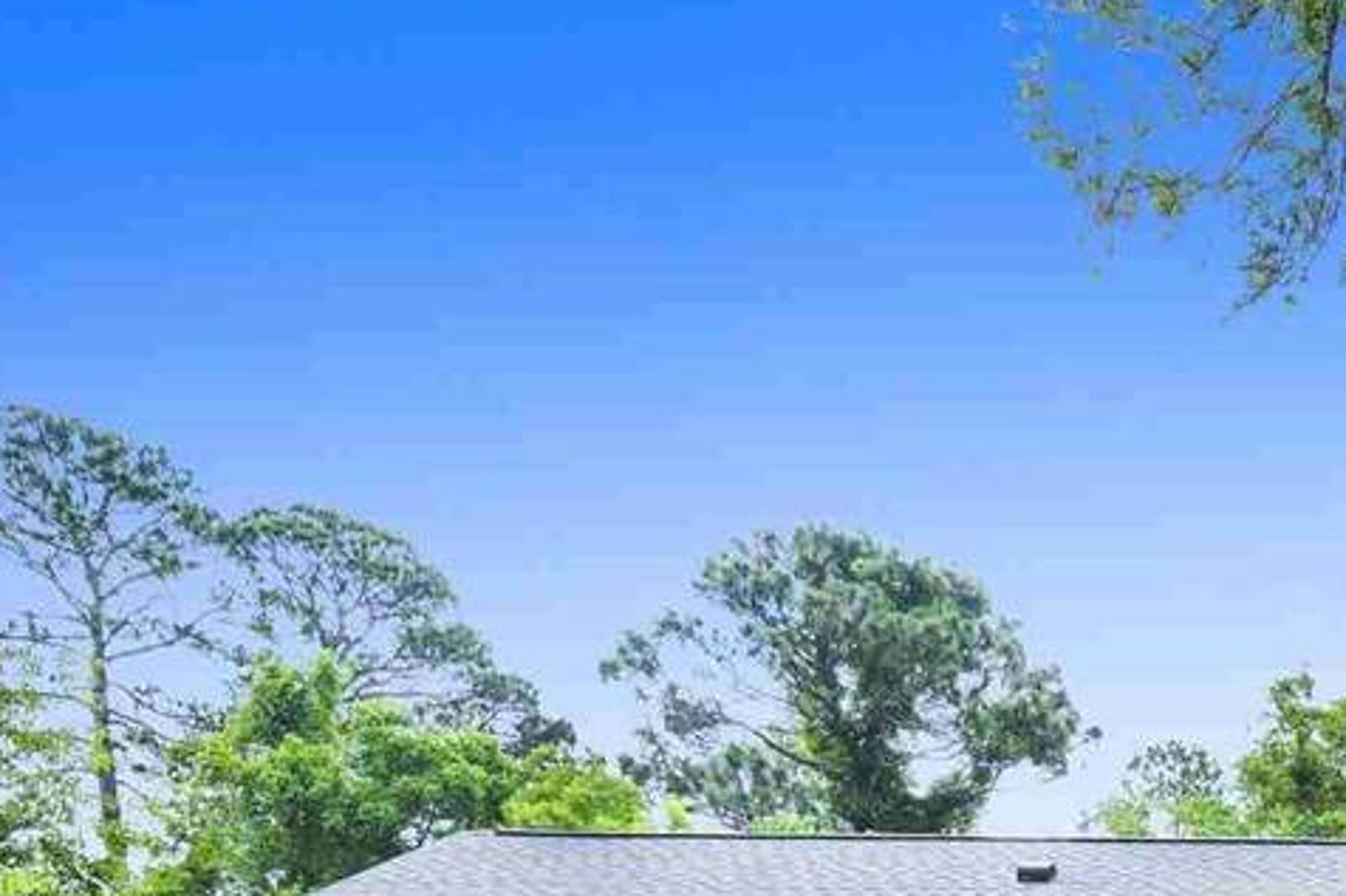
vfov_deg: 26.3
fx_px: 1657
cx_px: 1428
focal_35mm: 44
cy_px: 1126
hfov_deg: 37.9
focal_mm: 16.5
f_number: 11
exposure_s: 1/80
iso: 400
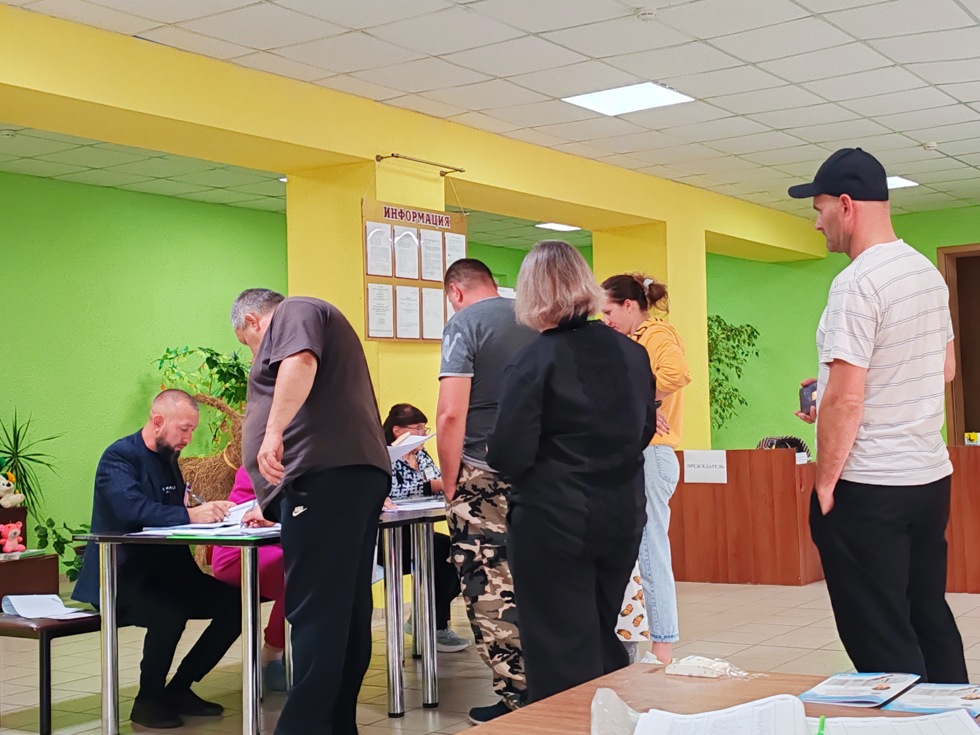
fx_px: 1416
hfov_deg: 38.2
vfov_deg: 29.1
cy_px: 368
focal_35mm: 50
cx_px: 490
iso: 1000
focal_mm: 6.12
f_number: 1.9
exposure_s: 1/100
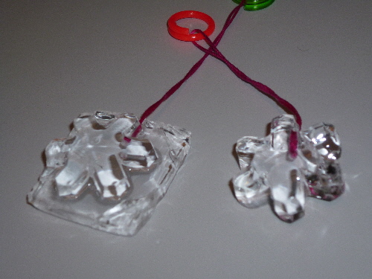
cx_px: 186
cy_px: 140
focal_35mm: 66
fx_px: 709
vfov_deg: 22.3
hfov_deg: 29.4
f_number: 4.1
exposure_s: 1/60
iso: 100
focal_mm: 11.7
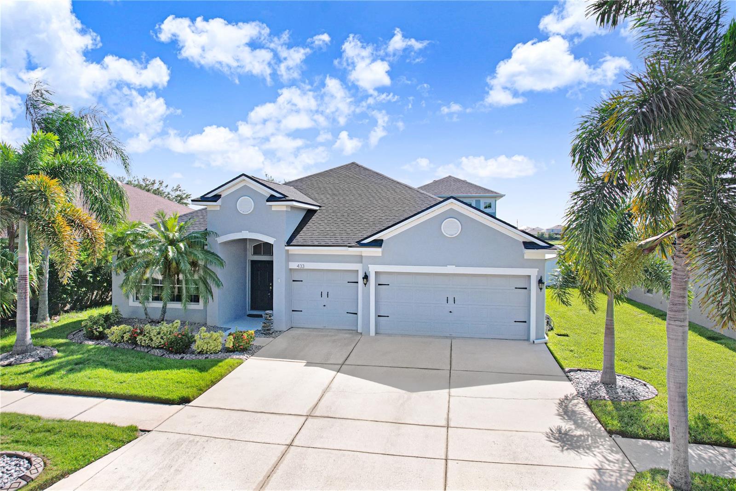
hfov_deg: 78.6
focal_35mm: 22
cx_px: 368
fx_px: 450
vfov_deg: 57.2
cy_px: 246
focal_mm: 8.38
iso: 200
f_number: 2.8
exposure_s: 1/640
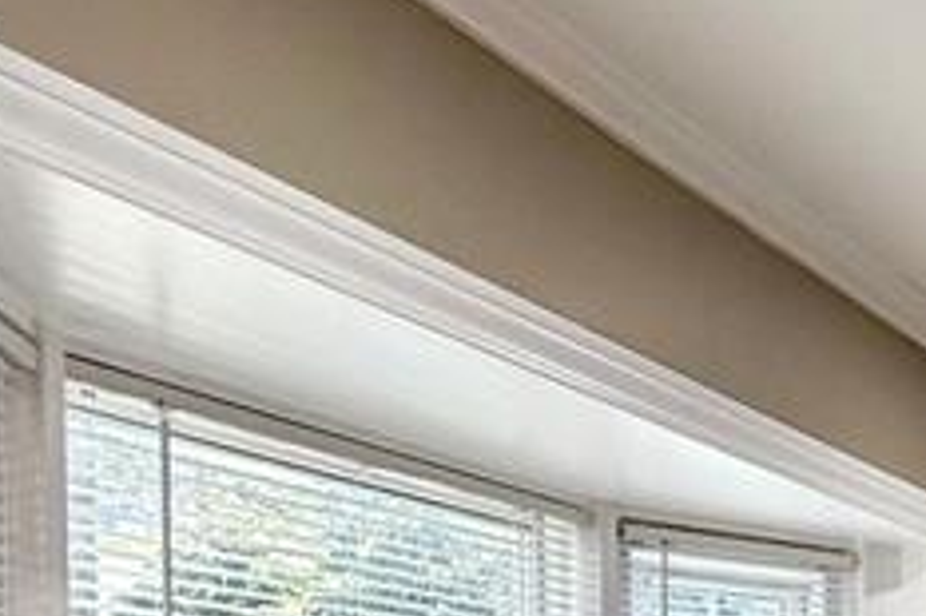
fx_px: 1645
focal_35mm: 64
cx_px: 1625
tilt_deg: -2.4
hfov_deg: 21.6
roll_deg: -0.9
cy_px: 870
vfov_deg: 19.1
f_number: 2.2
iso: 160
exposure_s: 1/120
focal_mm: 2.22
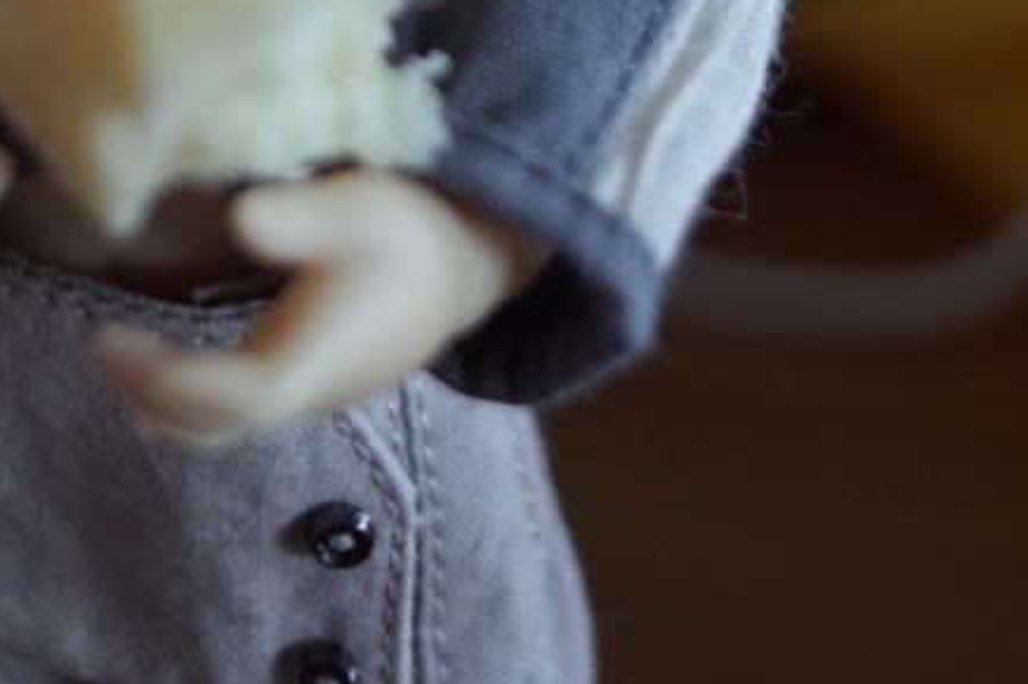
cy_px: -705
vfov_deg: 14.5
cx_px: 213
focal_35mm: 77
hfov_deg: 25.9
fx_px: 2197
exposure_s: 1/40
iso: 200
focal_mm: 18.3
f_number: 2.8
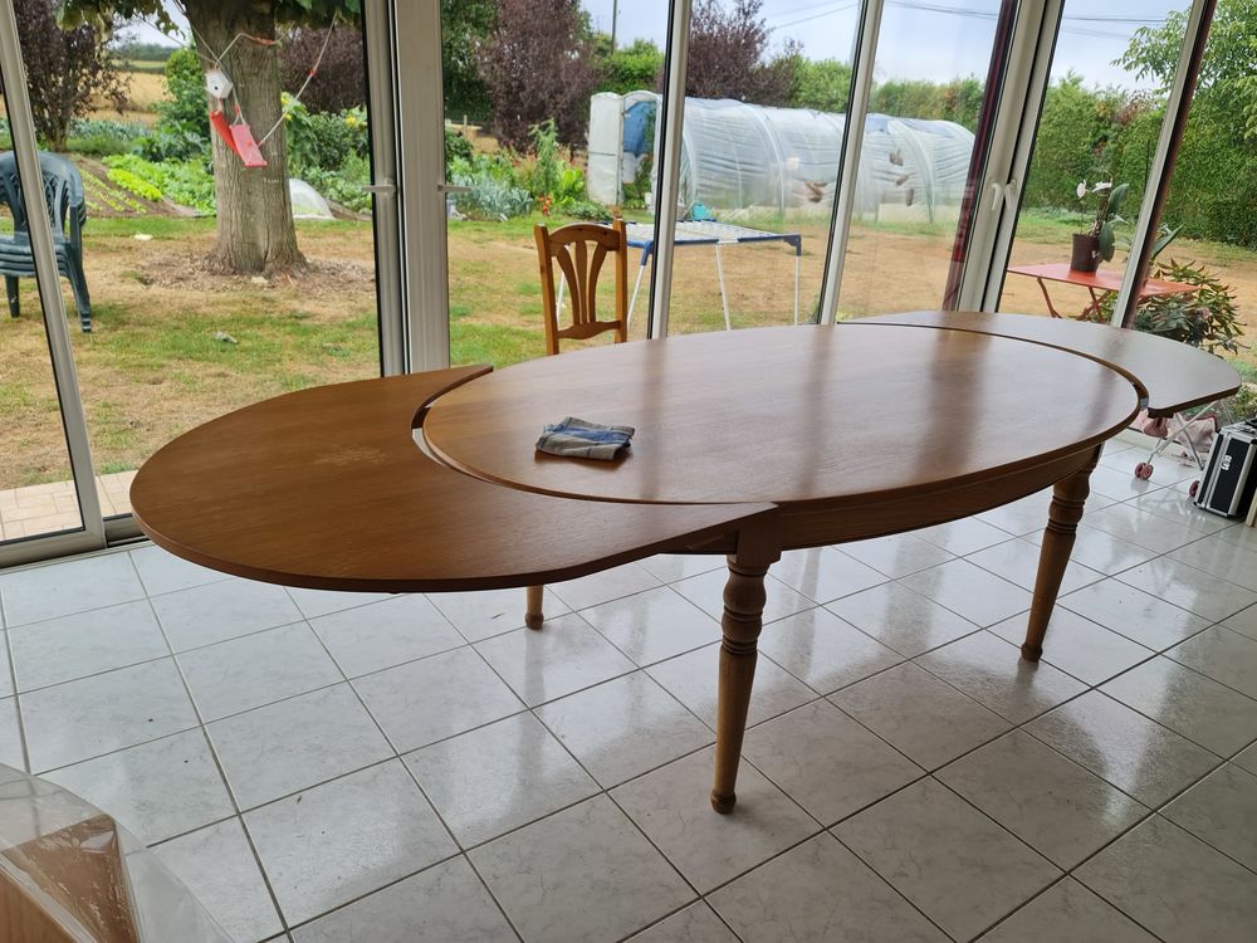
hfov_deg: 69.4
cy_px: 472
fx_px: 908
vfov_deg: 54.9
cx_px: 628
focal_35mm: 25
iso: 50
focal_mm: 7
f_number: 1.8
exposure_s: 1/100
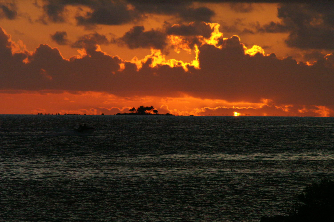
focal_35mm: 450
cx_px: 167
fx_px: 4171
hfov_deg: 4.6
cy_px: 111
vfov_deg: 3.0
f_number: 11
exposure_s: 1/1000
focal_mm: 300
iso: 1600
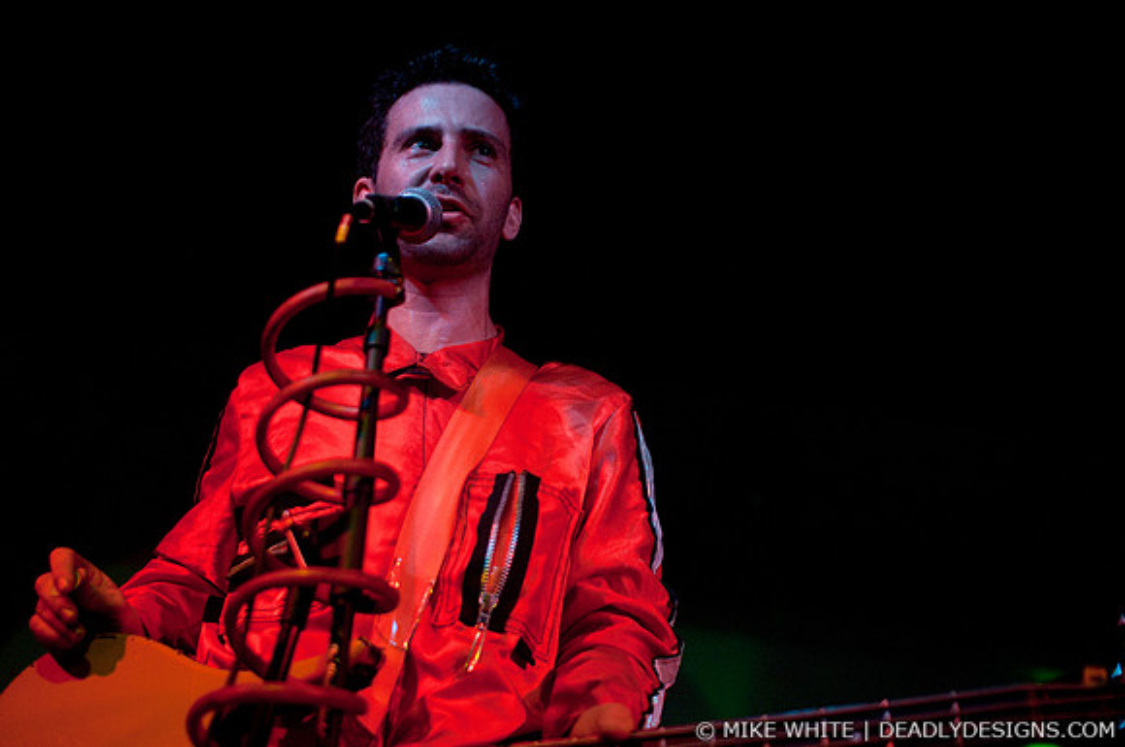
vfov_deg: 29.8
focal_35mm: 45
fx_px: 1404
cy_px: 374
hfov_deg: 43.7
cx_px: 562
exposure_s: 1/80
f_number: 1.8
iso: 800
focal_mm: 30
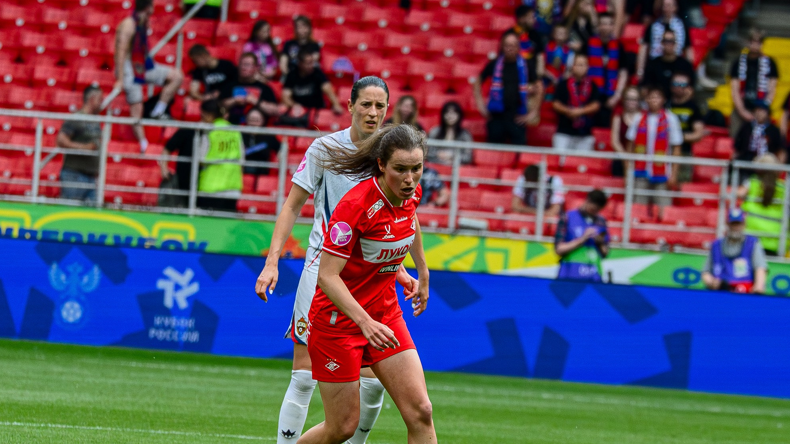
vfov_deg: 1.9
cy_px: 293
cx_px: 335
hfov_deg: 3.4
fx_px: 13384
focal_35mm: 639
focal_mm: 200
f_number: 5
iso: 1250
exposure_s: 1/3200
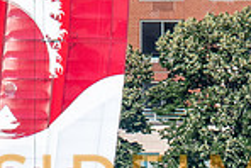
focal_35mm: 3154
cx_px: 190
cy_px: 232
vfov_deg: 0.4
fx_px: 22012
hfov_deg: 0.7
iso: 640
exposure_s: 1/3200
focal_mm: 420
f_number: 5.6
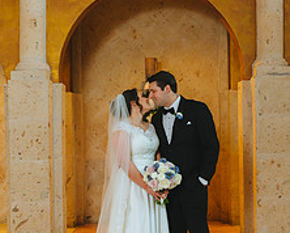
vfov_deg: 27.6
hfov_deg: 34.1
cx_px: 150
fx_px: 472
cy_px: 143
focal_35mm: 55
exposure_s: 1/160
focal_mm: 29
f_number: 4
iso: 4000
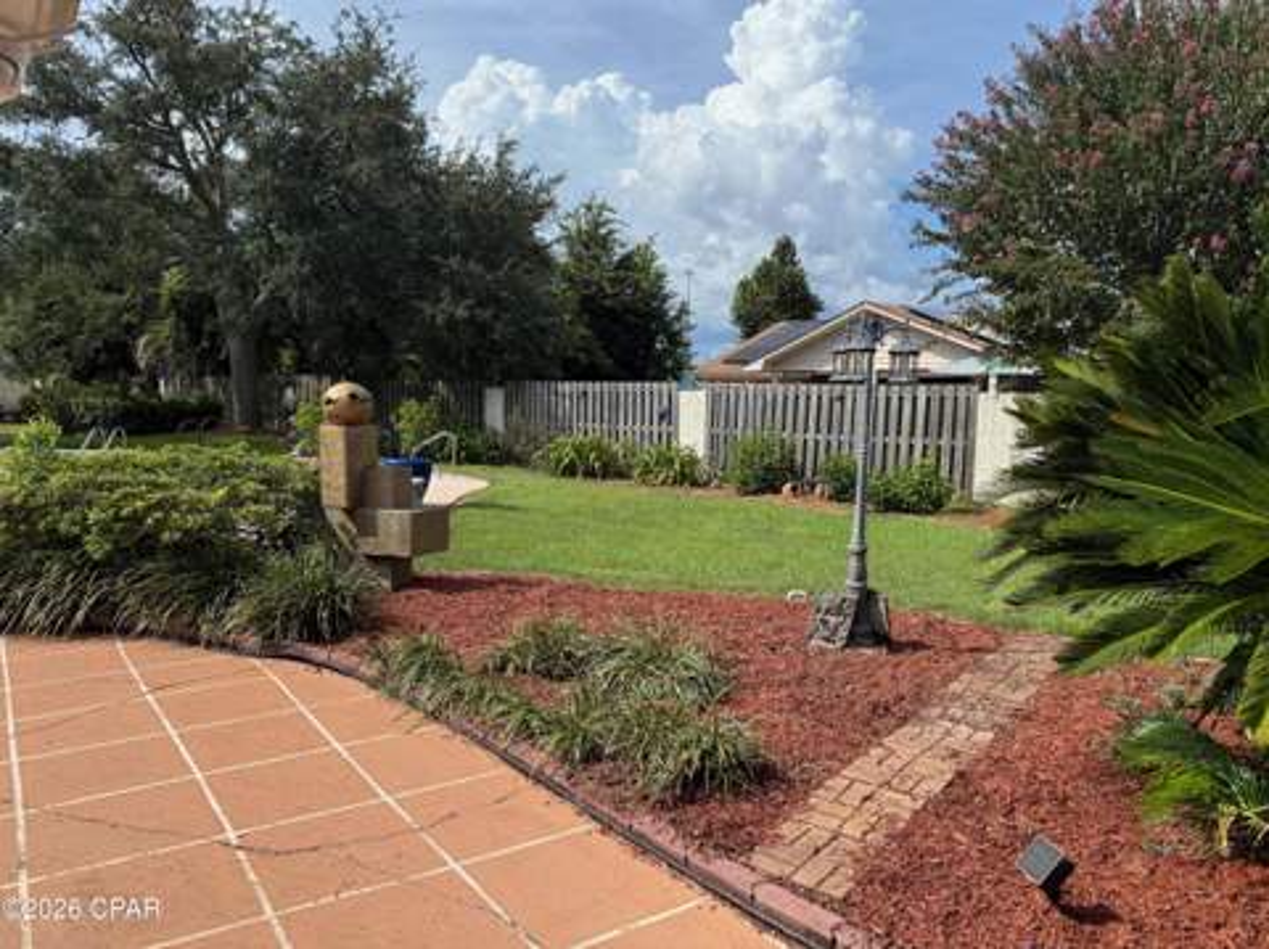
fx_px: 879
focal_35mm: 24
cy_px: 474
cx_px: 634
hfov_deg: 71.7
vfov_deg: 56.7
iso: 80
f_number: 1.78
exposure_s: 1/4167
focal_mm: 6.76
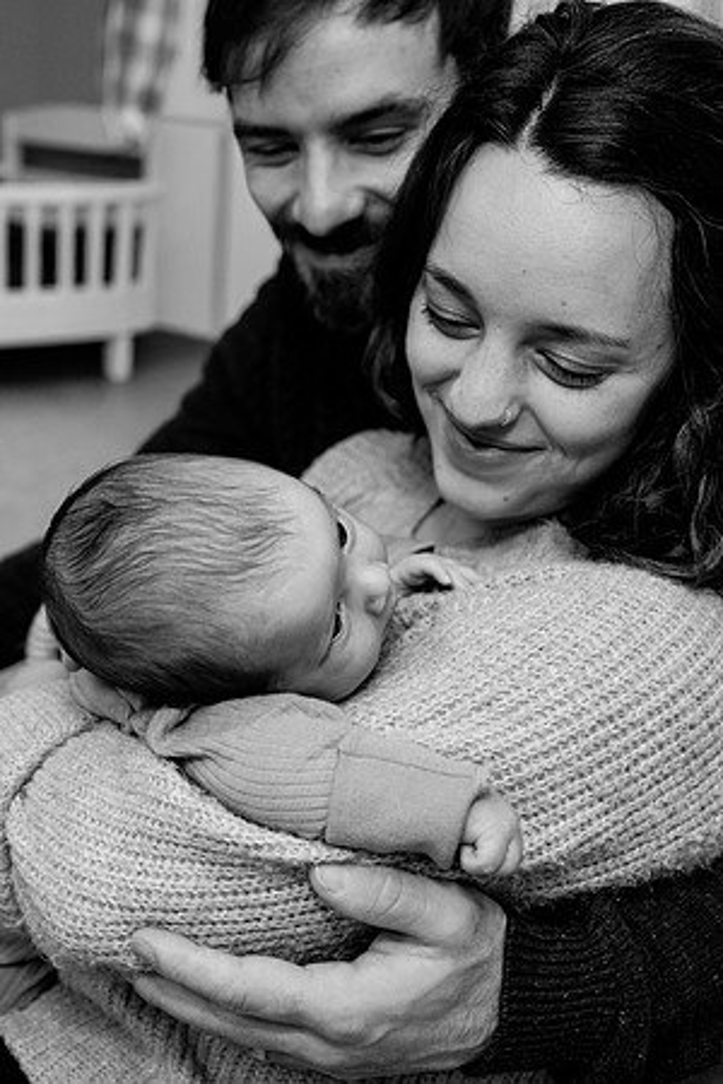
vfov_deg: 51.3
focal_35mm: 37
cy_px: 542
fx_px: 1129
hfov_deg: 35.4
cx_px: 299
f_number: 2.8
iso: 500
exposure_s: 1/250
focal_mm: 25
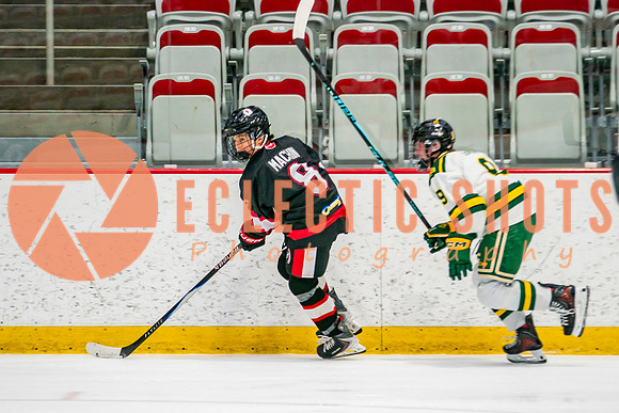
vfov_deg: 4.5
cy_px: 278
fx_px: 5223
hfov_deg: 6.8
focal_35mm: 304
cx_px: 328
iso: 800
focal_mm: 175
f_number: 2.8
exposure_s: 1/640
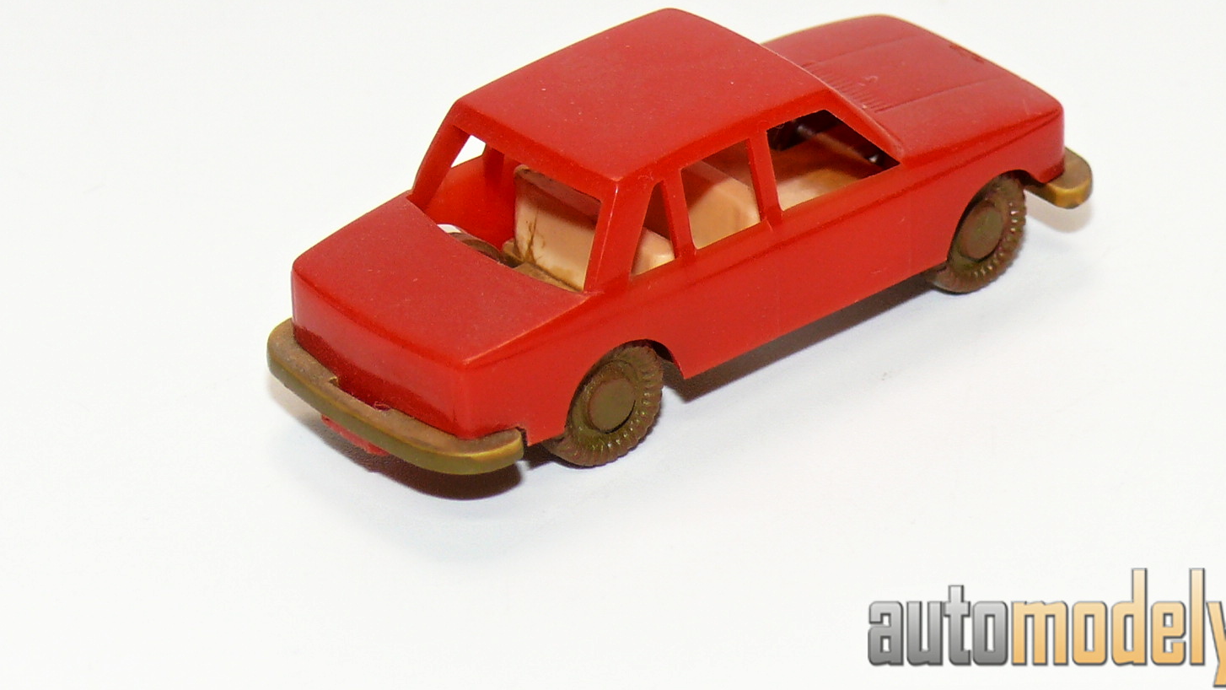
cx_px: 674
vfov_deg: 6.9
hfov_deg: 12.3
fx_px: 5689
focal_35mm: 175
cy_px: 191
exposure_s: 1/30
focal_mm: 17.4
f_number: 4
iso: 100
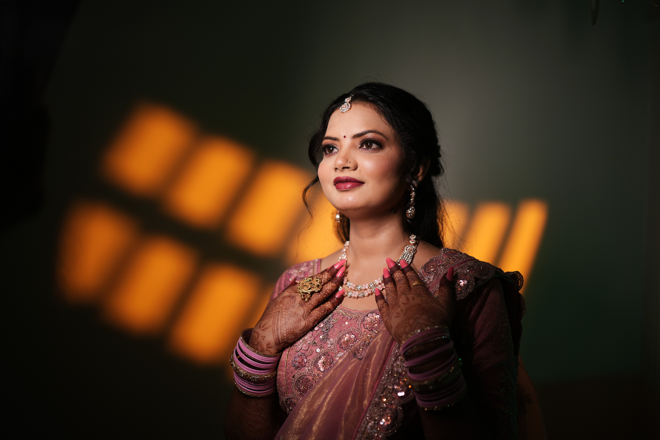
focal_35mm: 35
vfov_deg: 37.9
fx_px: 642
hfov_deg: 54.4
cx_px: 330
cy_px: 220
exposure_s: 1/200
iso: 125
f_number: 1.4
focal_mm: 35
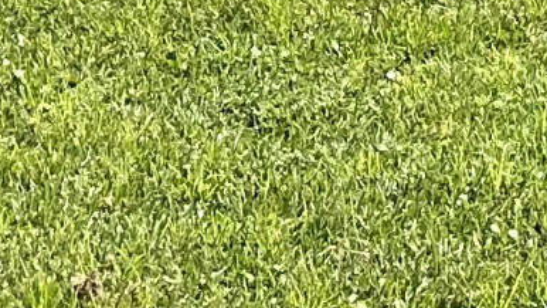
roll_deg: -1.8
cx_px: 755
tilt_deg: +11.6
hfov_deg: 10.3
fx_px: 2944
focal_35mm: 203
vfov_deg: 4.9
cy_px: -1241
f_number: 1.78
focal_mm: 6.86
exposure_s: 1/5848
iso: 80
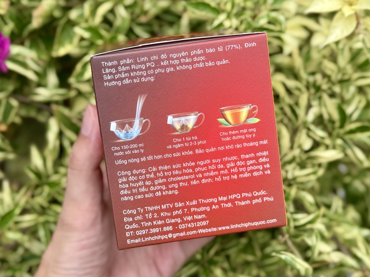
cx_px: 185
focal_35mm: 48
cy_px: 138
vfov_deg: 30.3
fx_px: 513
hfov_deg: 39.7
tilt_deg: -63.1
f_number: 1.78
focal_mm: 6.76
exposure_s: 1/1377
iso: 64
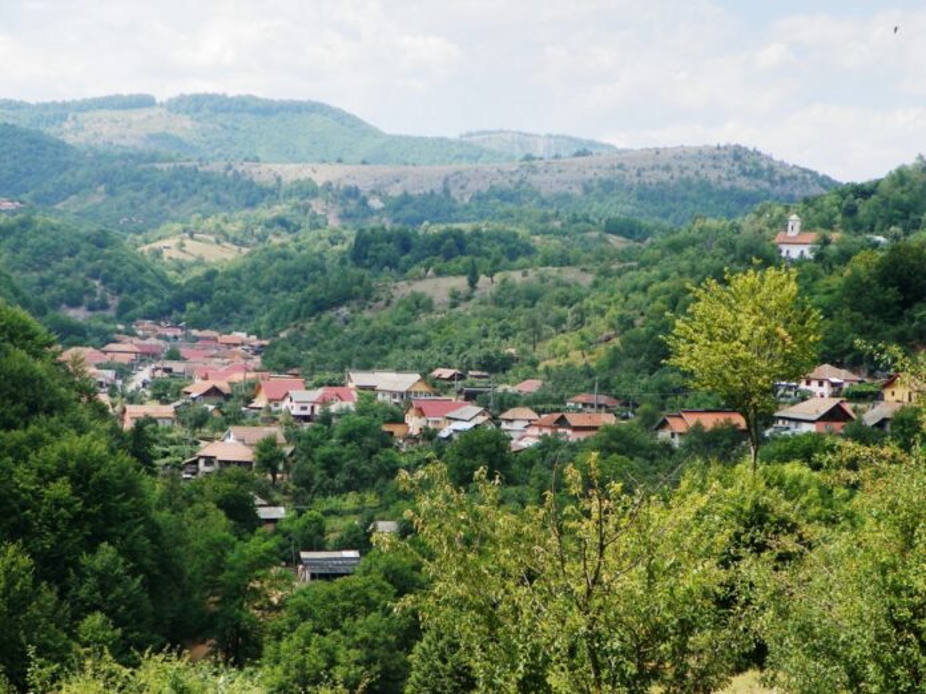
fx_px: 1819
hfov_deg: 28.6
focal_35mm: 68
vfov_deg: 21.6
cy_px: 347
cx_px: 463
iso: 64
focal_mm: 12.1
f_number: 4
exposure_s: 1/400
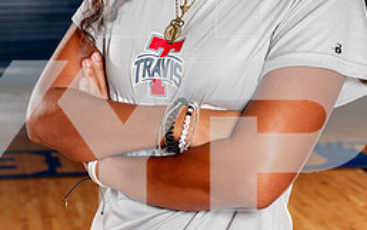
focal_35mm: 108
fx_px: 1081
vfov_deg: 11.9
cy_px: -36
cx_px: 187
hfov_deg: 19.3
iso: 200
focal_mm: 47
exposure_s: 1/250
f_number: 5.6
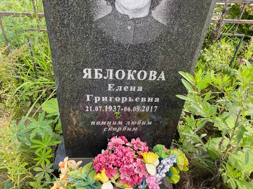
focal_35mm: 26
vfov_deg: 53.1
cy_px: 94
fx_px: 190
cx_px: 126
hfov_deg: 67.3
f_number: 1.8
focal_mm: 4.25
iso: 32
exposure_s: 1/136
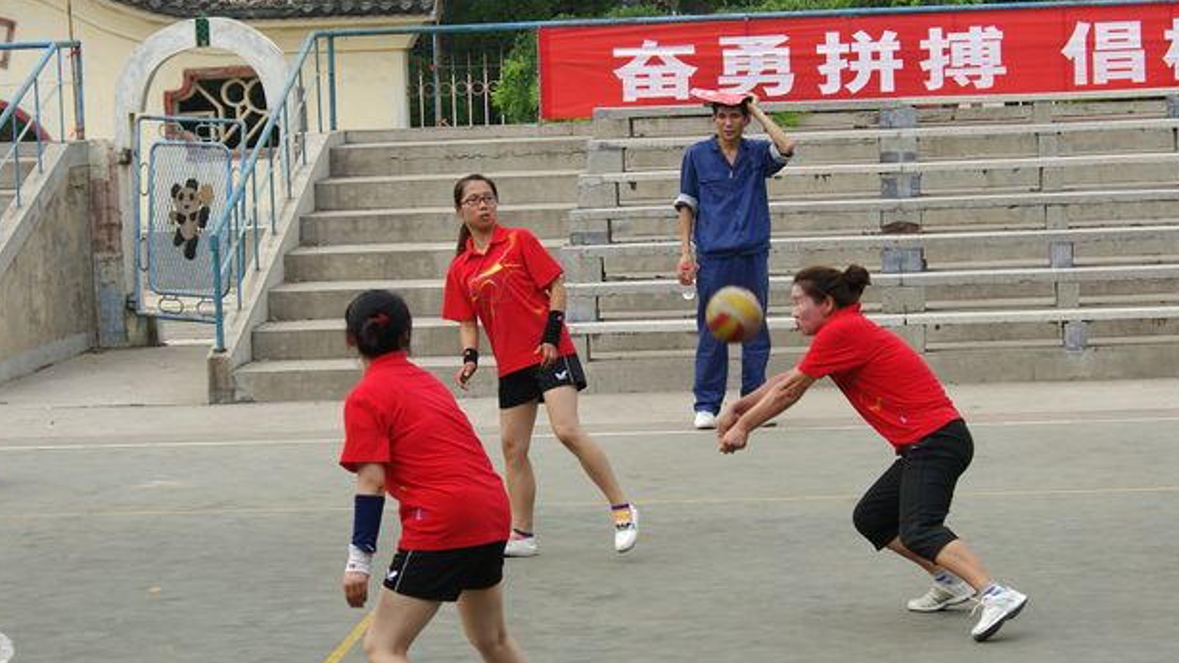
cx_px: 560
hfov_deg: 16.8
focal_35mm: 128
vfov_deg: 9.5
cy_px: 288
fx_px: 4002
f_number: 7.1
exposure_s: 1/320
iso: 200
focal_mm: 62.5
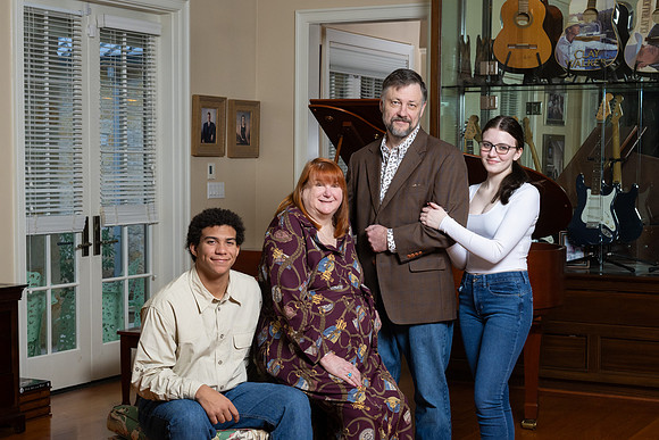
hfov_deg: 30.5
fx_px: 1209
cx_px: 329
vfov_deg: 20.6
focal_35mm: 66
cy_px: 264
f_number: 7.1
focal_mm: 43
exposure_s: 1/80
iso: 640
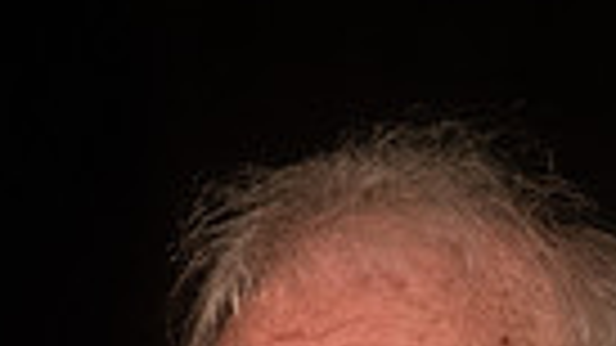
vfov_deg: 2.5
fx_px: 7953
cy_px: 861
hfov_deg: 4.4
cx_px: 139
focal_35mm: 487
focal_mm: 110
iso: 2500
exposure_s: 1/200
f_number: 3.2
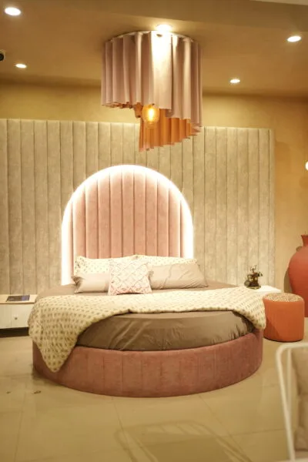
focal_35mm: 35
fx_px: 449
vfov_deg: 54.4
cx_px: 154
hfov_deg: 37.9
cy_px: 231
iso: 200
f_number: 1.4
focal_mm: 35
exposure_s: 1/100
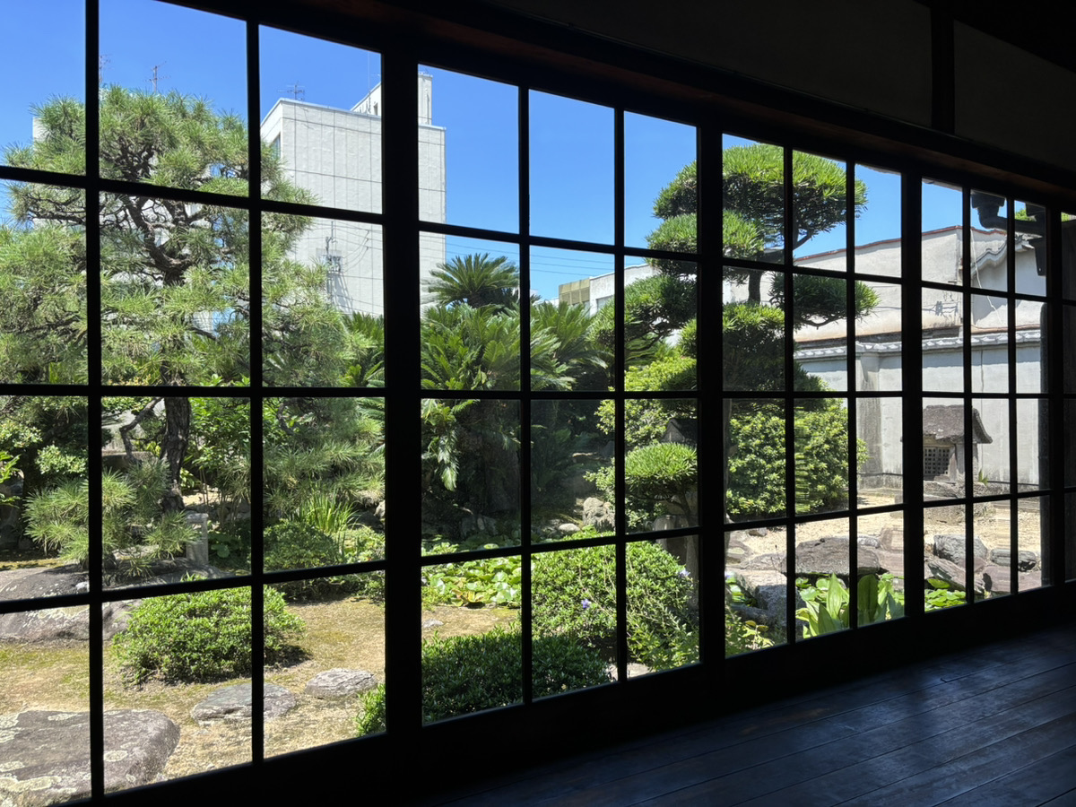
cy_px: 404
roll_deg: -0.2
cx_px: 538
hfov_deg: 67.3
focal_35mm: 26
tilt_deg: +0.7
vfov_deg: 53.1
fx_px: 808
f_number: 1.6
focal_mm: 5.96
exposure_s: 1/918
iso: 50
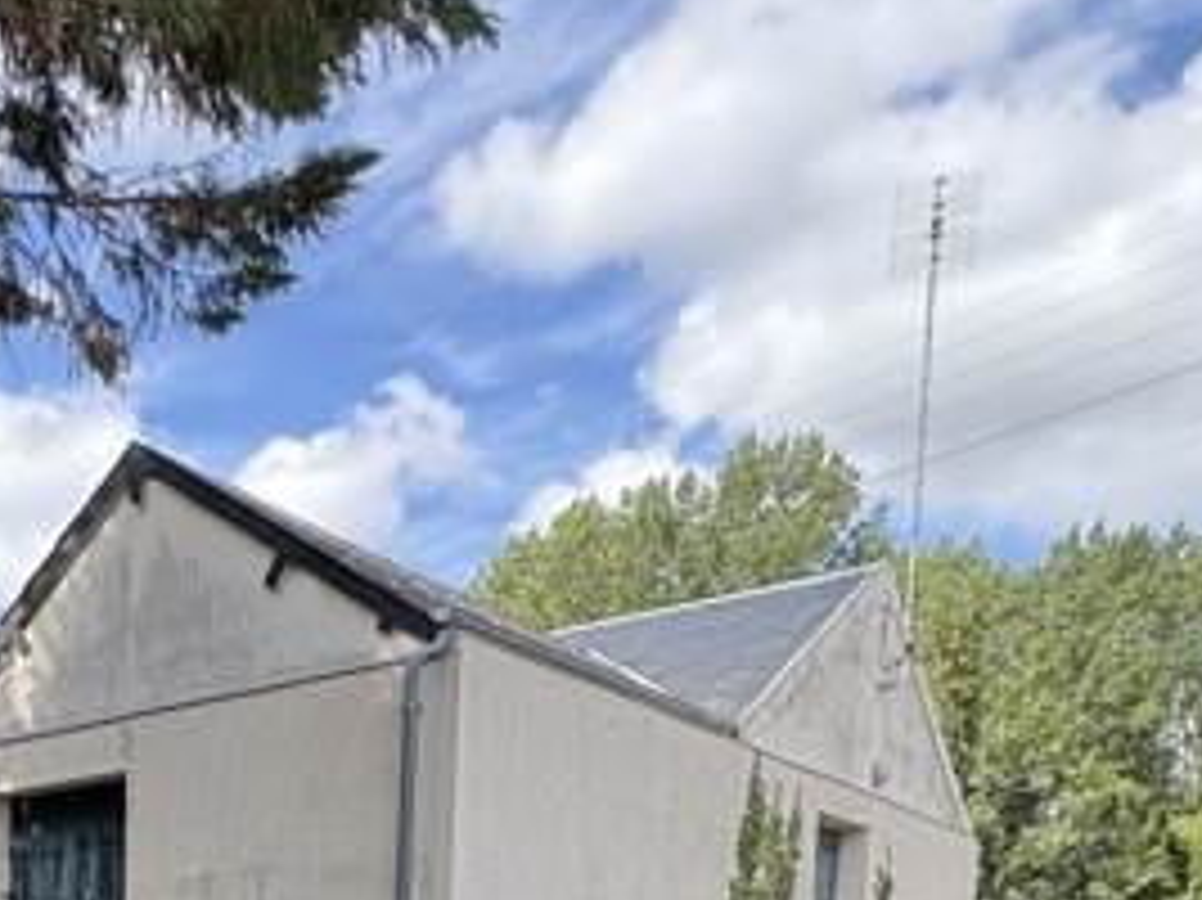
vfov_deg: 28.0
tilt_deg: -4.6
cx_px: 32
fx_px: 1458
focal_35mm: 42
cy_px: 1188
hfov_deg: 40.0
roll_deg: -1.6
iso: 40
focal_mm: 2.22
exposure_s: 1/285
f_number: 2.2
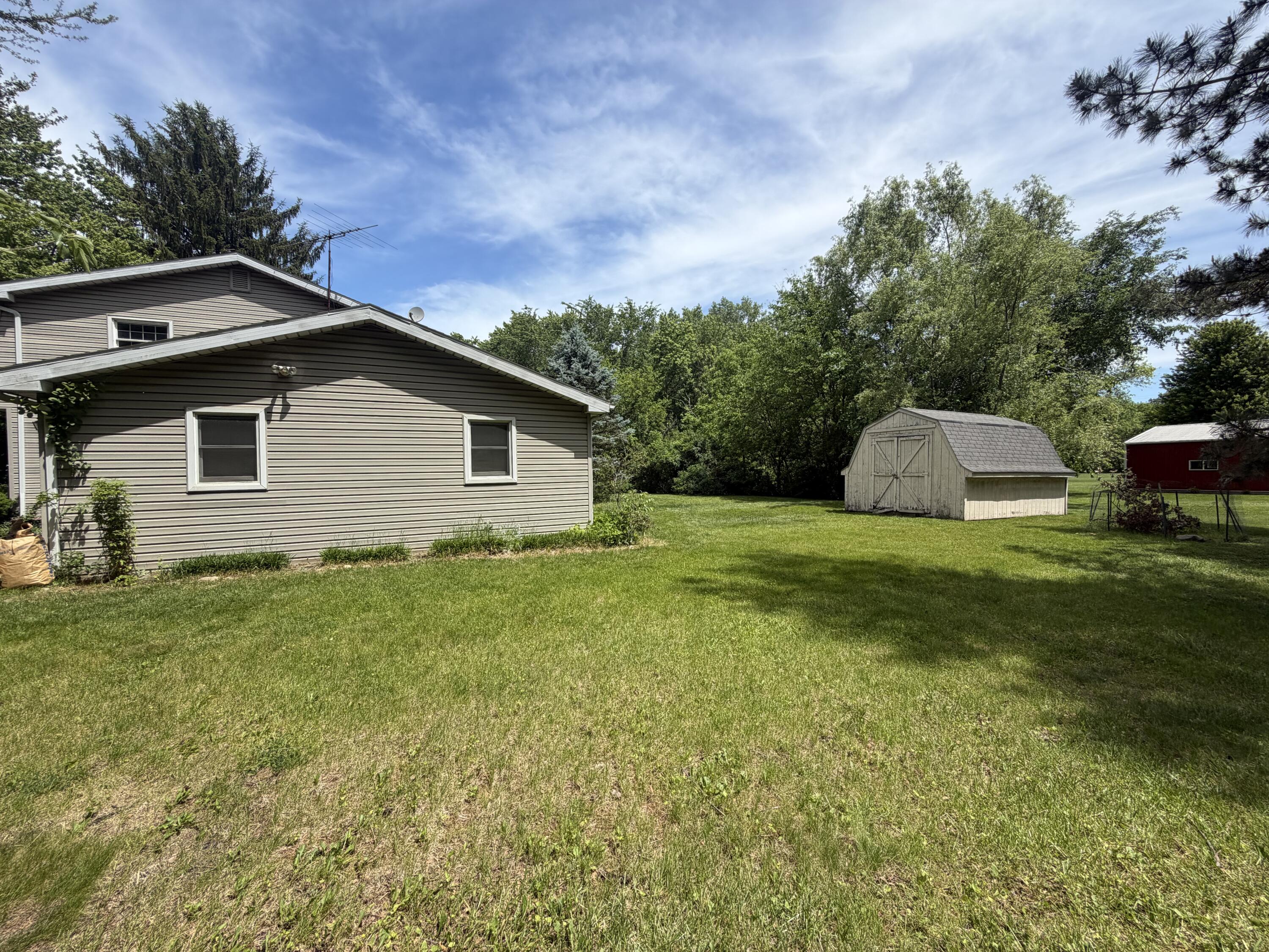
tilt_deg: -1.1
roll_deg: +1.7
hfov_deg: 102.1
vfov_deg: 85.7
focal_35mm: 14
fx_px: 513
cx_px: 634
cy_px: 476
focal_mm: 2.22
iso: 25
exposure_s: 1/770
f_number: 2.2
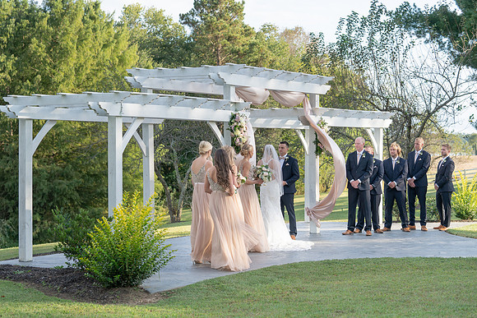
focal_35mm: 70
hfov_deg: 28.7
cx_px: 238
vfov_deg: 19.4
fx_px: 931
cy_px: 159
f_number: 4
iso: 100
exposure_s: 1/500
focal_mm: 70
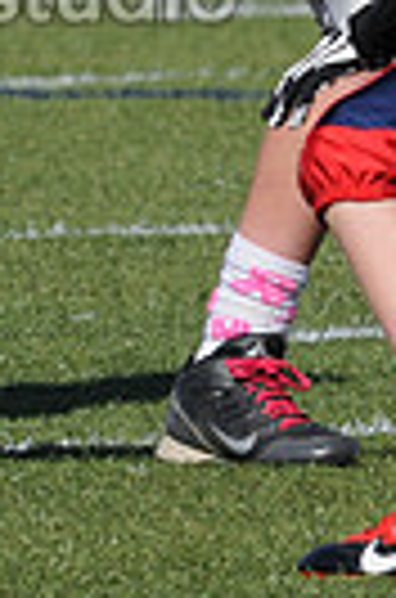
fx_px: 32657
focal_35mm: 1969
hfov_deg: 0.7
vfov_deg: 1.0
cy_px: -220
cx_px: -385
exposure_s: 1/500
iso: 200
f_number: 11
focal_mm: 300
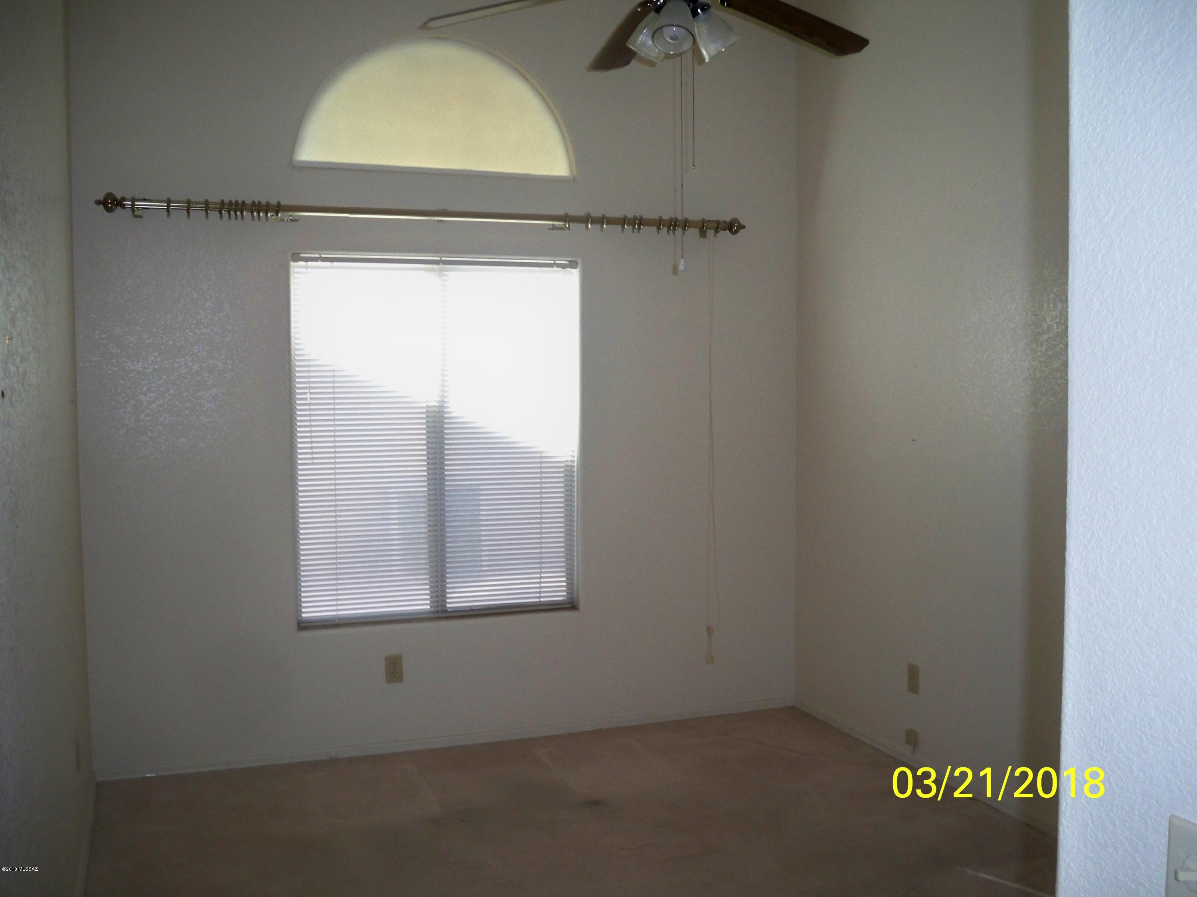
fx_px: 1210
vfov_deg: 40.7
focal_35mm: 35
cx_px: 598
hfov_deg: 52.6
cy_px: 448
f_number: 3.1
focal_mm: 6.3
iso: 200
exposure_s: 1/60
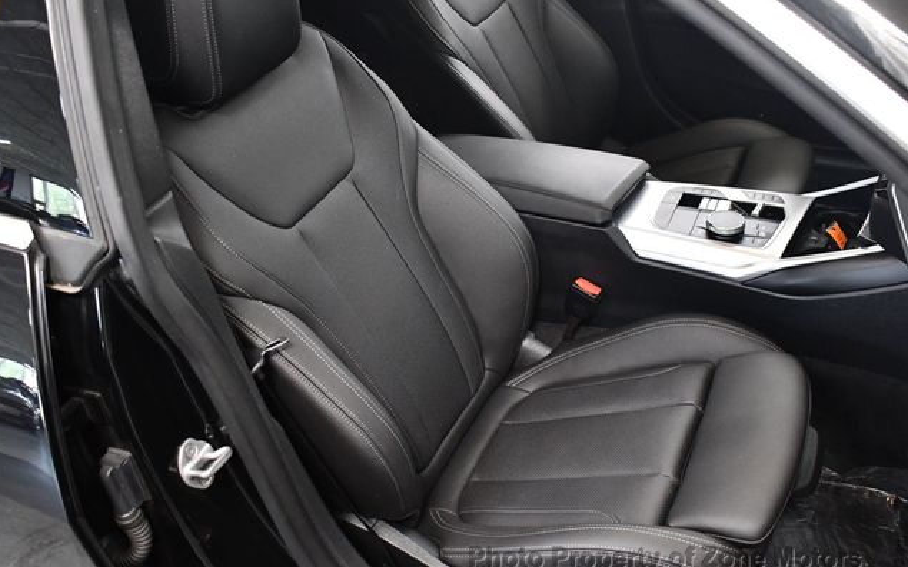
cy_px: 280
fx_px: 916
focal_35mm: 37
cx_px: 452
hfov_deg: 52.7
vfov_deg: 34.4
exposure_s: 1/100
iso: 3200
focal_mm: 18
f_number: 3.5
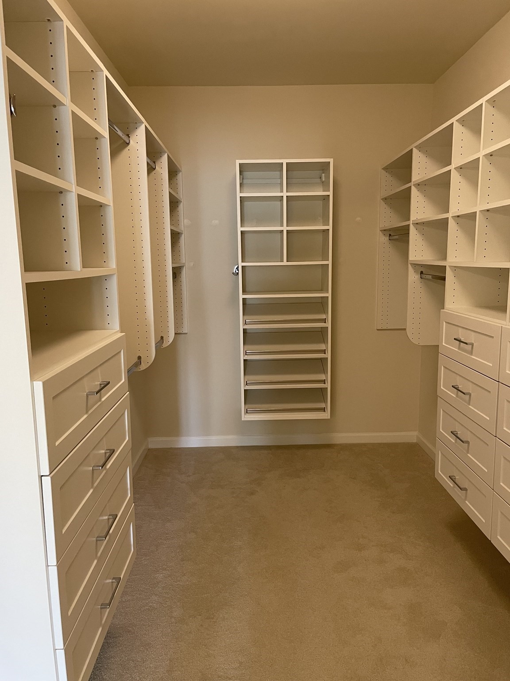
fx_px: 511
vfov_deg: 67.3
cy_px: 340
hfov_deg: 53.1
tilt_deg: -8.8
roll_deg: +1.3
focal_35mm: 26
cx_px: 255
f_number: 1.6
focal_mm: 4.2
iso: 250
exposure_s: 1/60
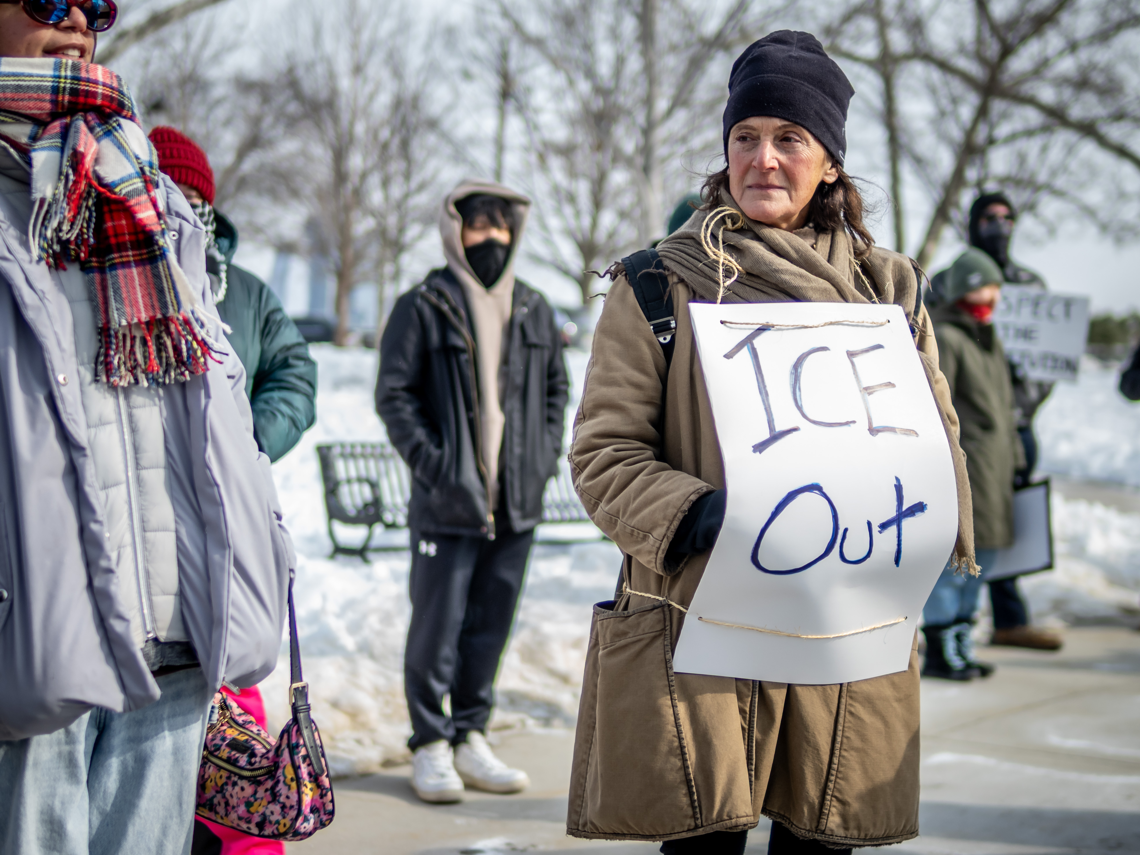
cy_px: 428
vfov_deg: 24.4
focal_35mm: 60
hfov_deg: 32.2
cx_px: 570
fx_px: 1976
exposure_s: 1/8000
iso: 160
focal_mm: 30
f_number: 1.4
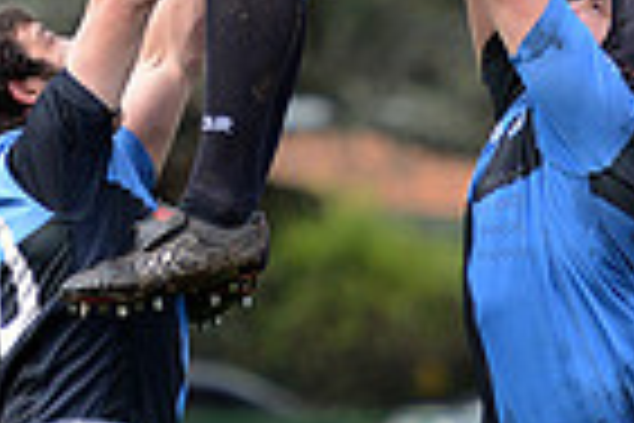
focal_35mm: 991
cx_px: 490
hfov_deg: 2.1
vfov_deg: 1.4
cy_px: -340
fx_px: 17451
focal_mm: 240
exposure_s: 1/800
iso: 800
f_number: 4
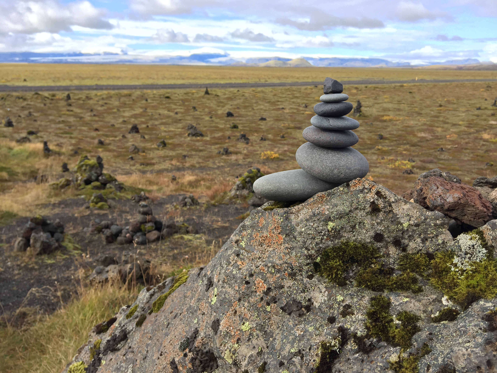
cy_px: 186
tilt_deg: -15.4
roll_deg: -1.1
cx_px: 248
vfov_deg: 48.2
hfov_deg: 61.7
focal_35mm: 29
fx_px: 416
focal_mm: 4.15
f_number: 2.2
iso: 32
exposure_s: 1/842
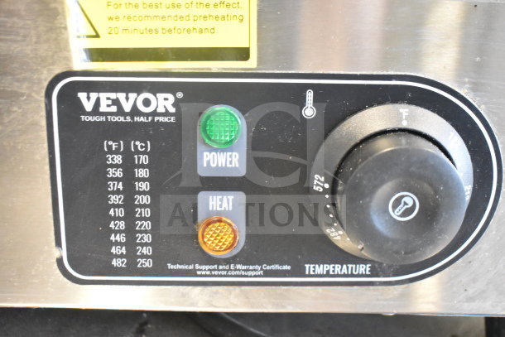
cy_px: 168
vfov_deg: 28.1
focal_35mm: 48
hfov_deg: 41.1
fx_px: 673
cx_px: 252
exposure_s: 1/50
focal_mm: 32
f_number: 4.5
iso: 9000
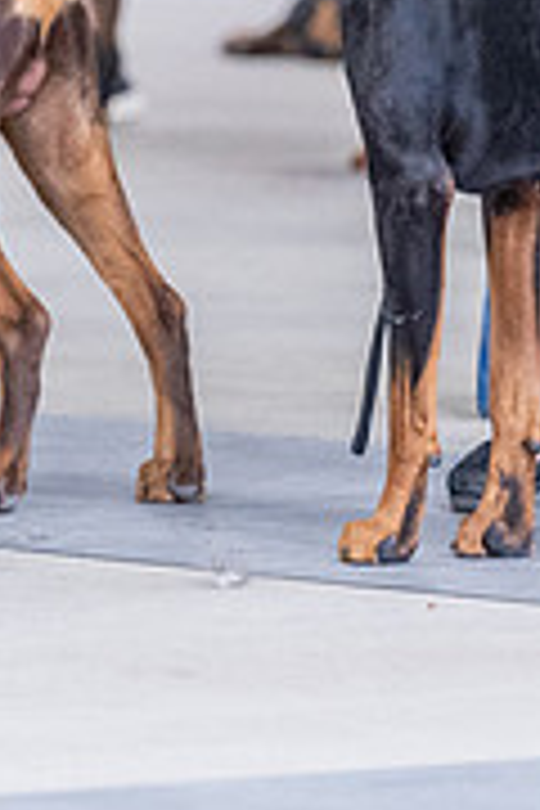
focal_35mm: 537
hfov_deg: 2.6
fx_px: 12082
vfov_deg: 3.8
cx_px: -32
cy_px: 43
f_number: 4
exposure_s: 1/400
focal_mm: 167
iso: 6400
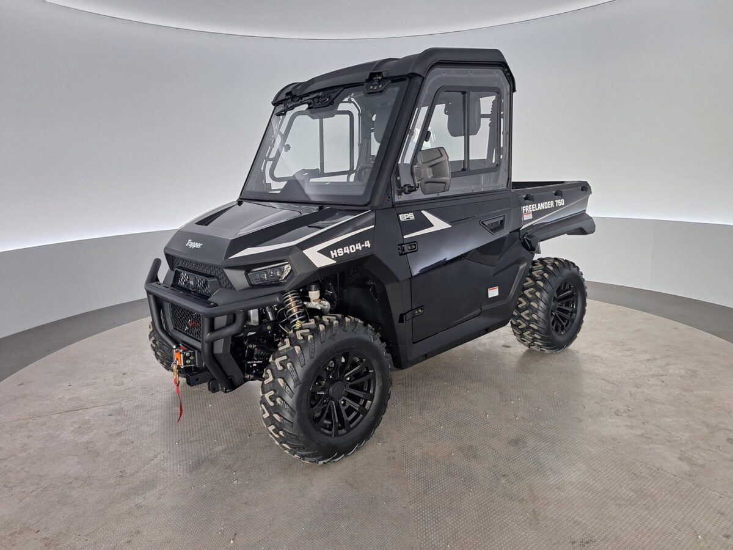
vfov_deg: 58.9
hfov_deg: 73.9
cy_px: 275
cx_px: 366
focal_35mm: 23
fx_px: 487
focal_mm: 5.54
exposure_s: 1/50
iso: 125
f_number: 1.8
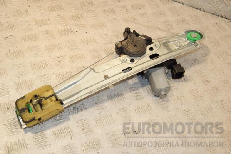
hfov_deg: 38.9
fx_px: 327
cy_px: 77
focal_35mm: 51
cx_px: 116
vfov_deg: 26.5
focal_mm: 34
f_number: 9
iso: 800
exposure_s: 1/200
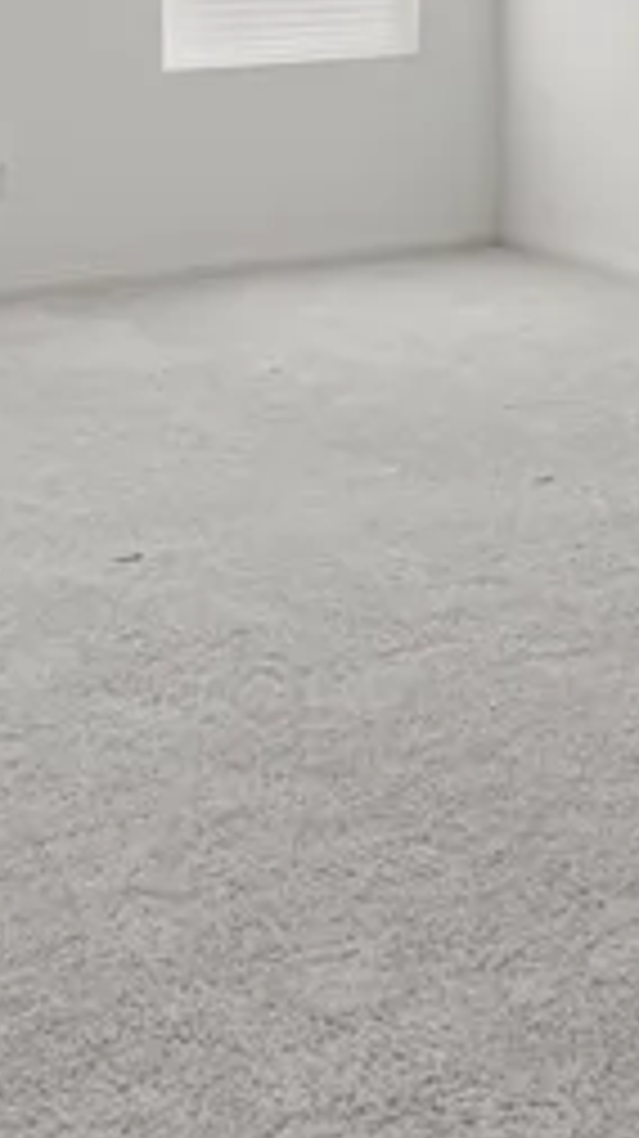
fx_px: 2172
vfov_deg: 26.8
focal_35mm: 72
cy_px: -142
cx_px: 288
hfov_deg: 16.7
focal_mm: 17
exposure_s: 1/10
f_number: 8
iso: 400
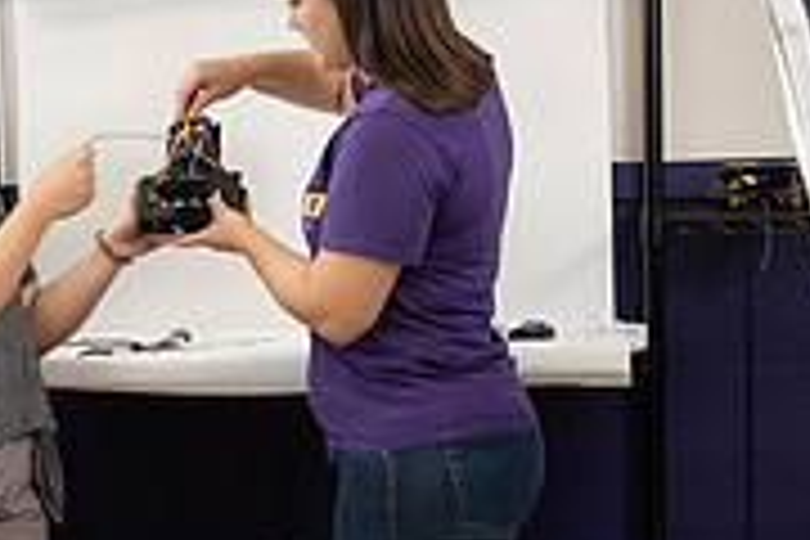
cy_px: 385
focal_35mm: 90
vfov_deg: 15.1
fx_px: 2025
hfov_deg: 22.0
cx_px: 50
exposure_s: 1/200
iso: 640
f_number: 3.2
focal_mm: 28
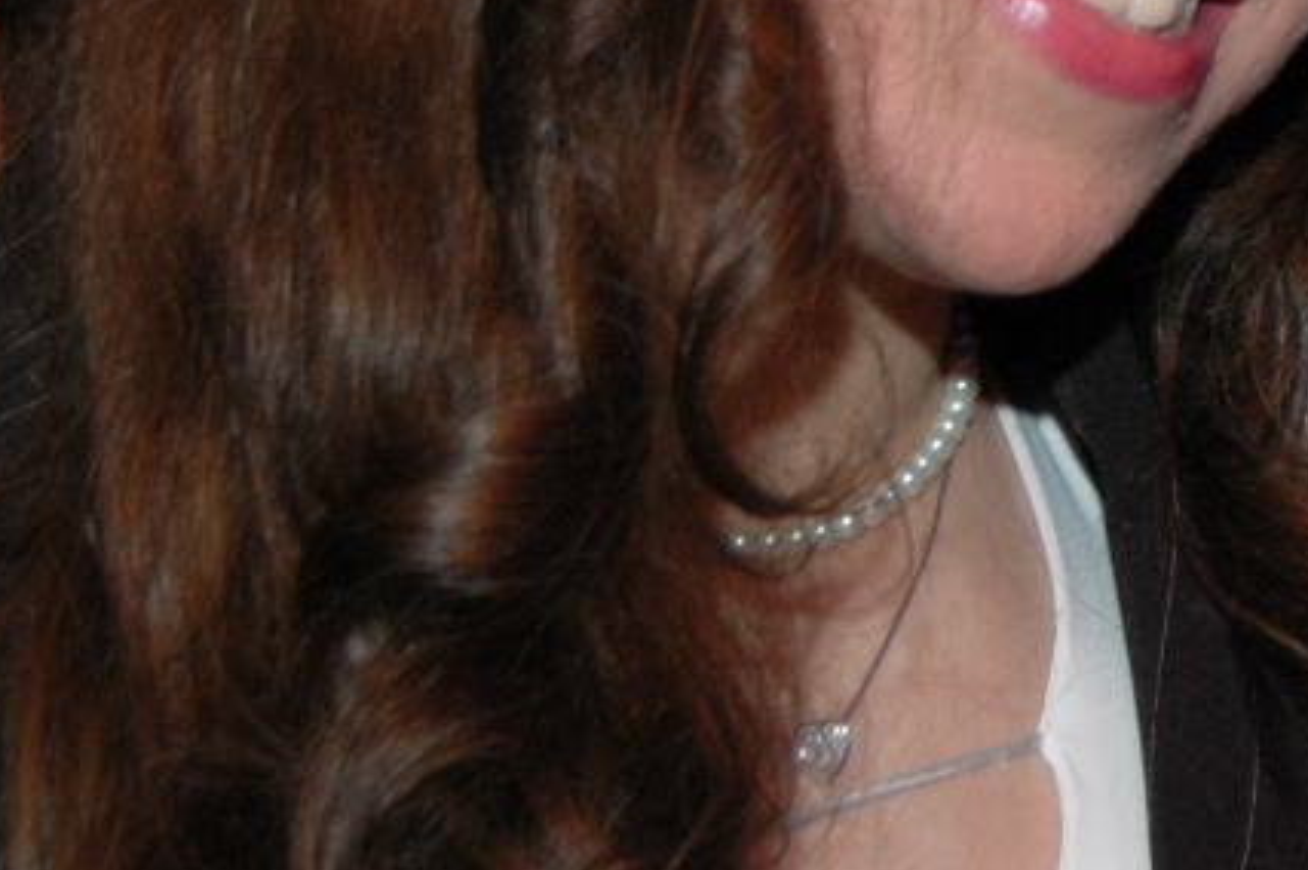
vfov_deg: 6.8
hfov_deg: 10.1
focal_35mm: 201
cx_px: 1575
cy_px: 270
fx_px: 7297
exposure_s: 1/60
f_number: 5
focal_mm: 38
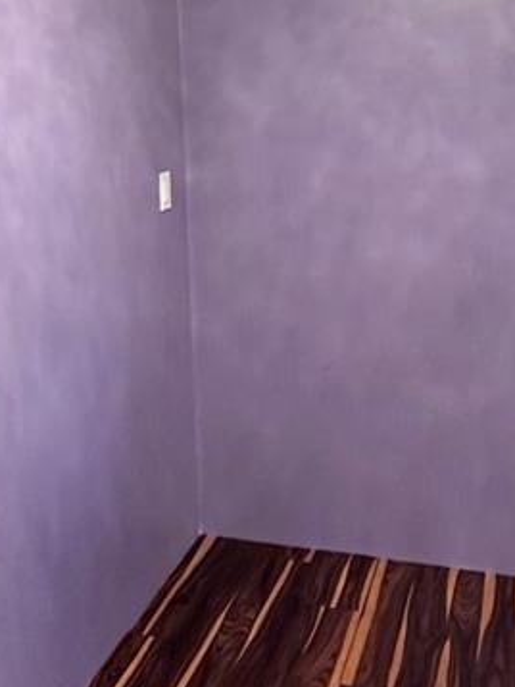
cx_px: 196
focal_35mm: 47
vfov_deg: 37.0
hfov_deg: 30.8
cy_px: 29
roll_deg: +2.0
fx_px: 932
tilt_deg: +3.7
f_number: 2.2
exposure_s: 1/60
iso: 400
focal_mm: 2.22
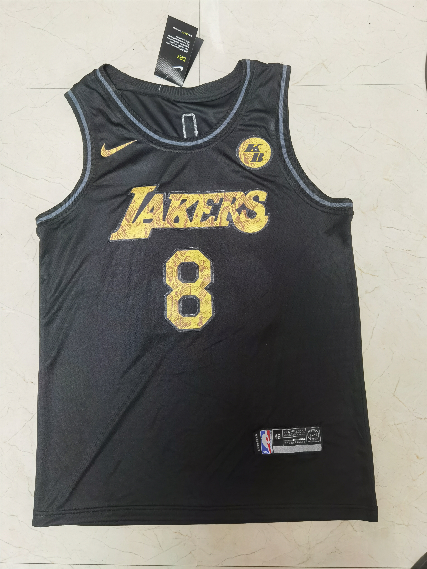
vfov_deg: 65.3
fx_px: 444
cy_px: 284
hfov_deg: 51.4
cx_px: 214
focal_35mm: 27
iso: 250
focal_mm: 6.71
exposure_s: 1/100
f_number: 1.9
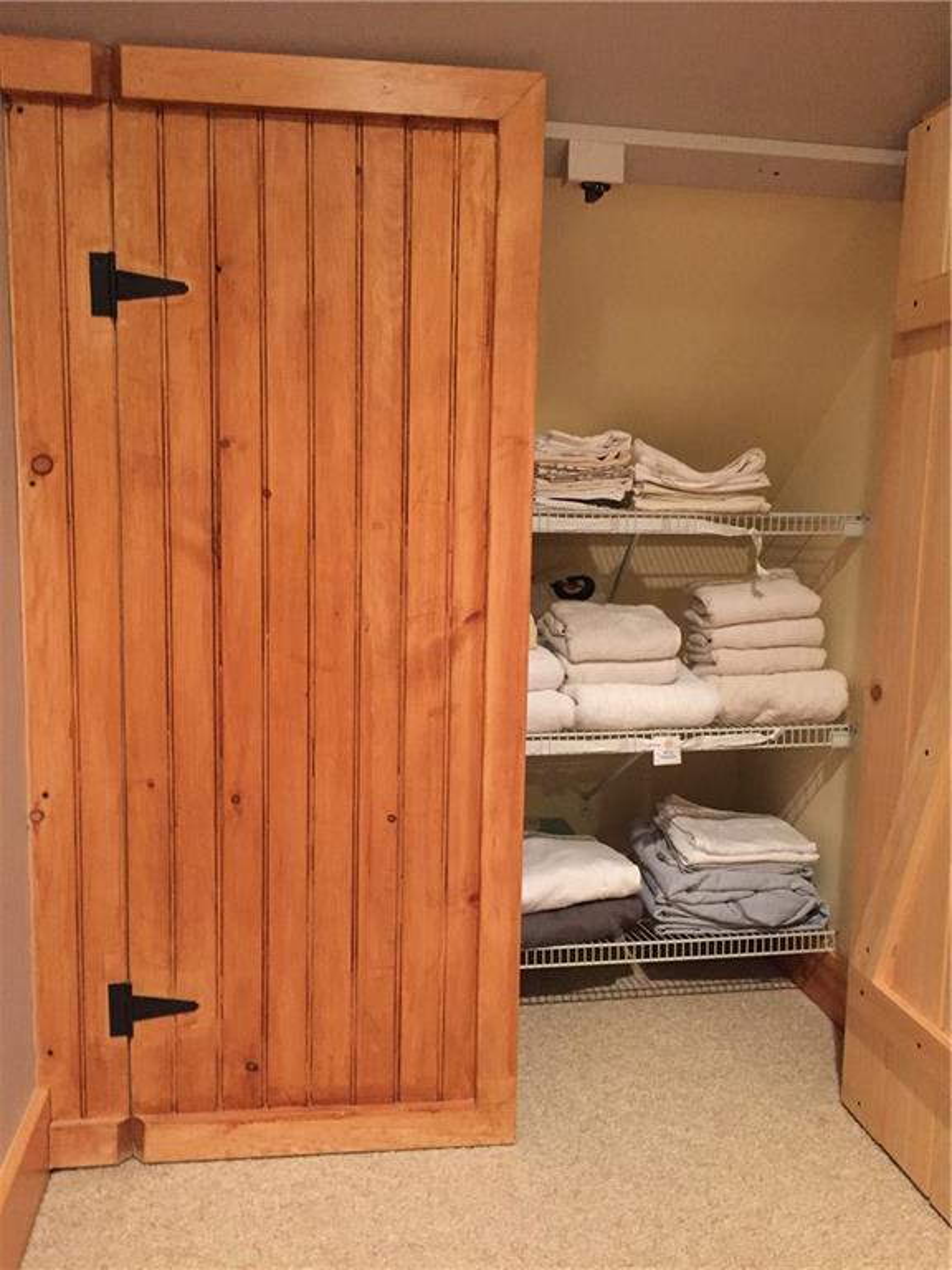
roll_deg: -1.5
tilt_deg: -8.3
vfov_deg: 61.7
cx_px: 476
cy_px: 635
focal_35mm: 29
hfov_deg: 48.2
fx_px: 1063
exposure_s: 1/15
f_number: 2.2
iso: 500
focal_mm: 4.15
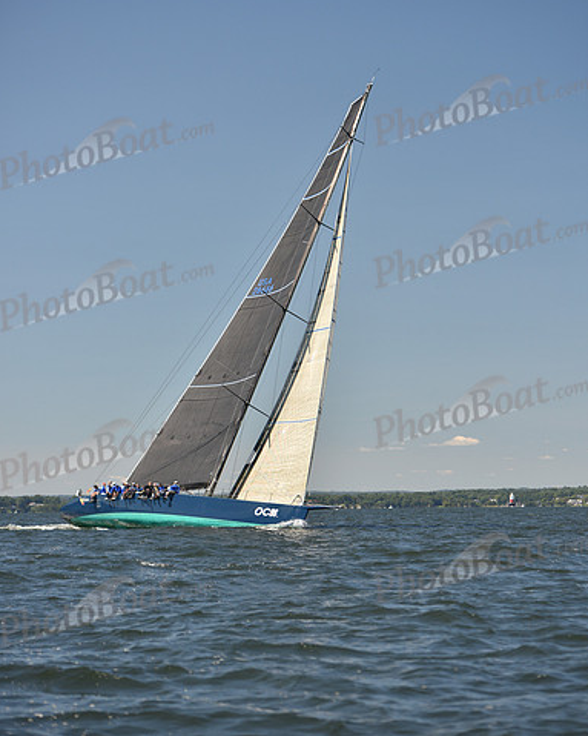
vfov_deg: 17.8
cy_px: 350
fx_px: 2350
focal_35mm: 108
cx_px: 294
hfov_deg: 14.3
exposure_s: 1/1000
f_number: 3.5
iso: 250
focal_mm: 95
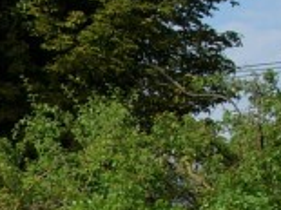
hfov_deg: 11.3
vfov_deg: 9.0
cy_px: 391
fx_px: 1273
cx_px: -290
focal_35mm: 157
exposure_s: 1/664
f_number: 4.8
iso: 64
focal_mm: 7.8
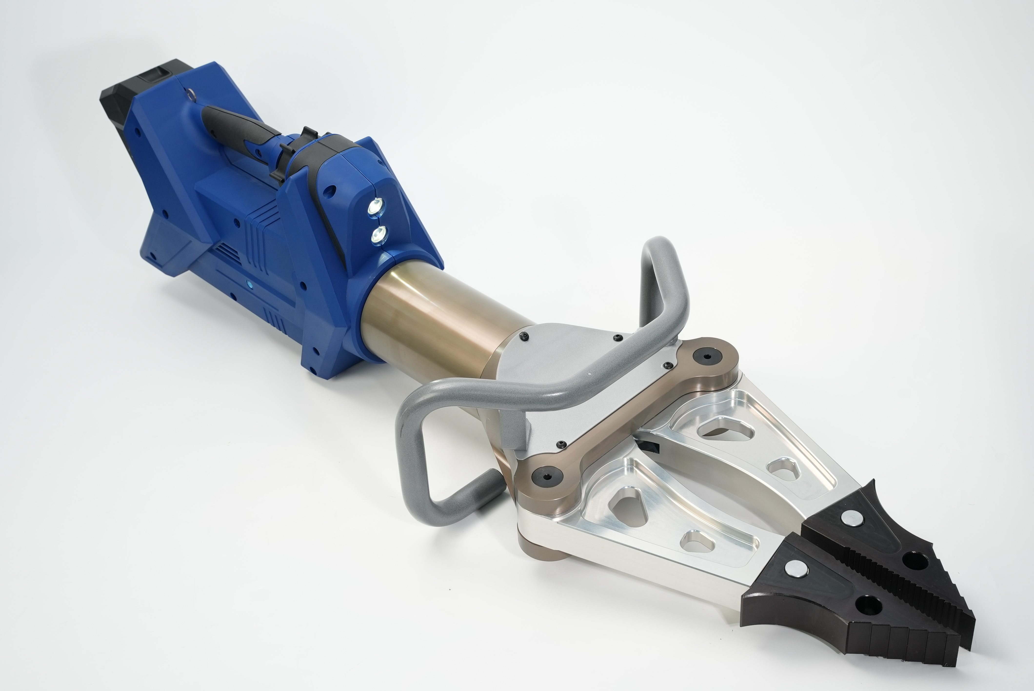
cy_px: 346
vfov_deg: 25.0
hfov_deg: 36.7
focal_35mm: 54
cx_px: 517
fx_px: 1560
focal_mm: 54.3
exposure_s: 1/100
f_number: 10
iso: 640
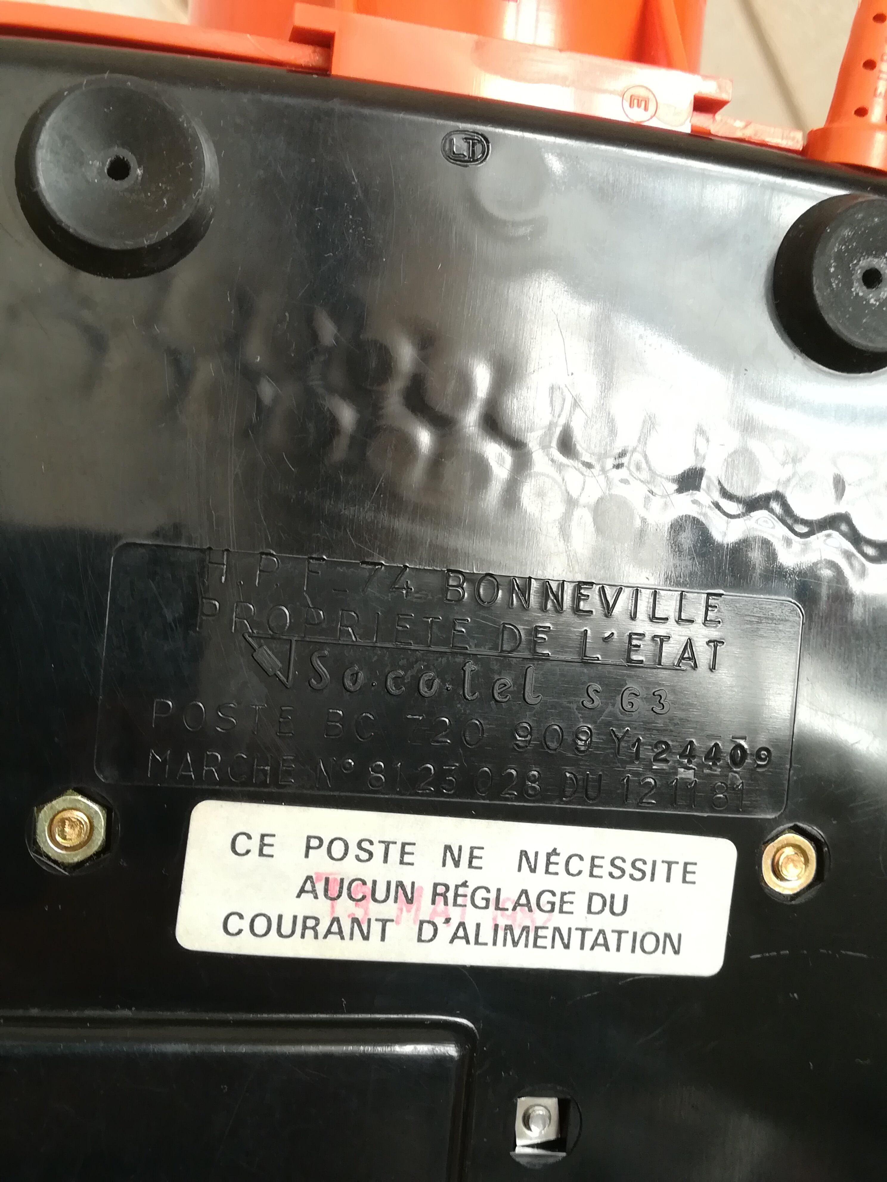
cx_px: 444
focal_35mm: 39
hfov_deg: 36.8
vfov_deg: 47.9
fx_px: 1332
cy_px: 591
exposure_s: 1/33.3
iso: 125
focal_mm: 3.83
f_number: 2.2
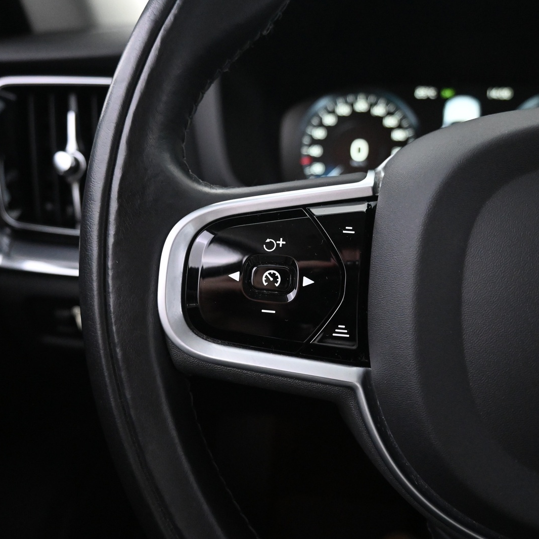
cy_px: 271
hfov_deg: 52.5
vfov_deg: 52.5
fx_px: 546
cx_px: 270
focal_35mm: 31
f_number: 4
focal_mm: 16
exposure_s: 1/50
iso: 4000
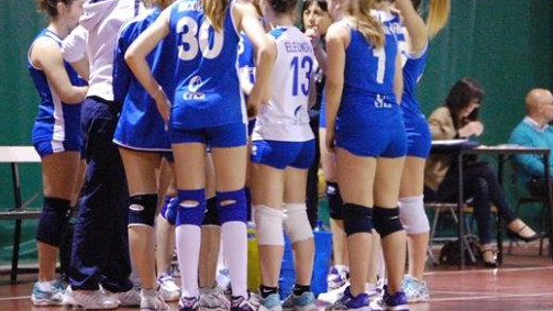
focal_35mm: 208
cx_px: 291
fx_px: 3046
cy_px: 105
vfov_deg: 5.8
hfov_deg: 10.4
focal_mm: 95
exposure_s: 1/20
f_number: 4.8
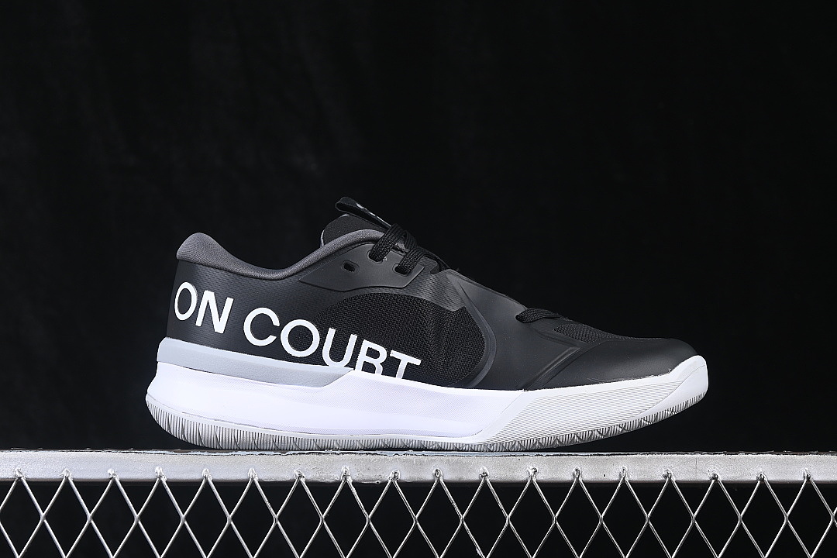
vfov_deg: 18.2
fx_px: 1744
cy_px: 279
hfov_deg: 27.0
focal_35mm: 75
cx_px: 418
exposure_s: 1/60
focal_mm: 50
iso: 160
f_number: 6.3
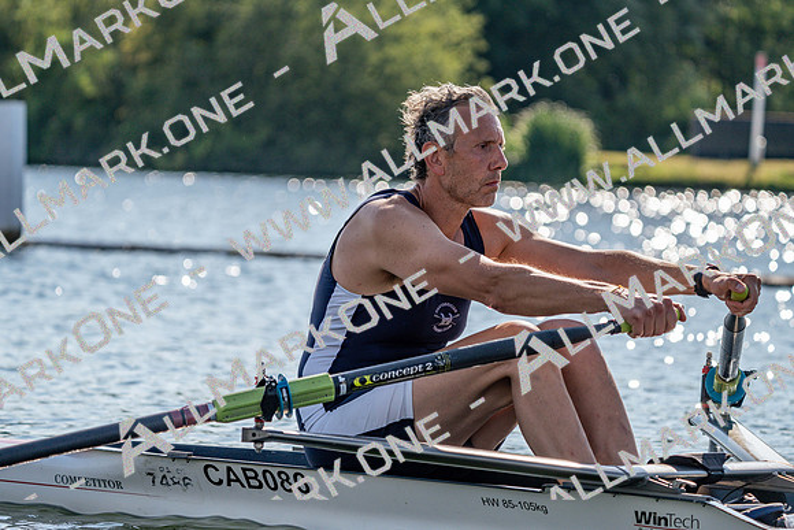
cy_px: 265
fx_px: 4412
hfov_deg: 10.3
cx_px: 397
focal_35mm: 200
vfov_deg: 6.9
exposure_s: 1/1600
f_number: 5.6
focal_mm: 200
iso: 160
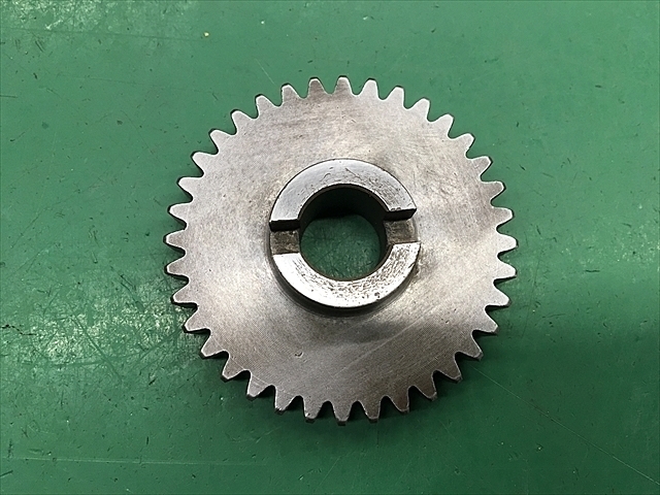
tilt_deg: -81.3
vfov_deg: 48.2
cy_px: 248
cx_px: 330
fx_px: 553
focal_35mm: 29
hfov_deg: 61.7
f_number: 2.2
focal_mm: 4.15
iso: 80
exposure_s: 1/30
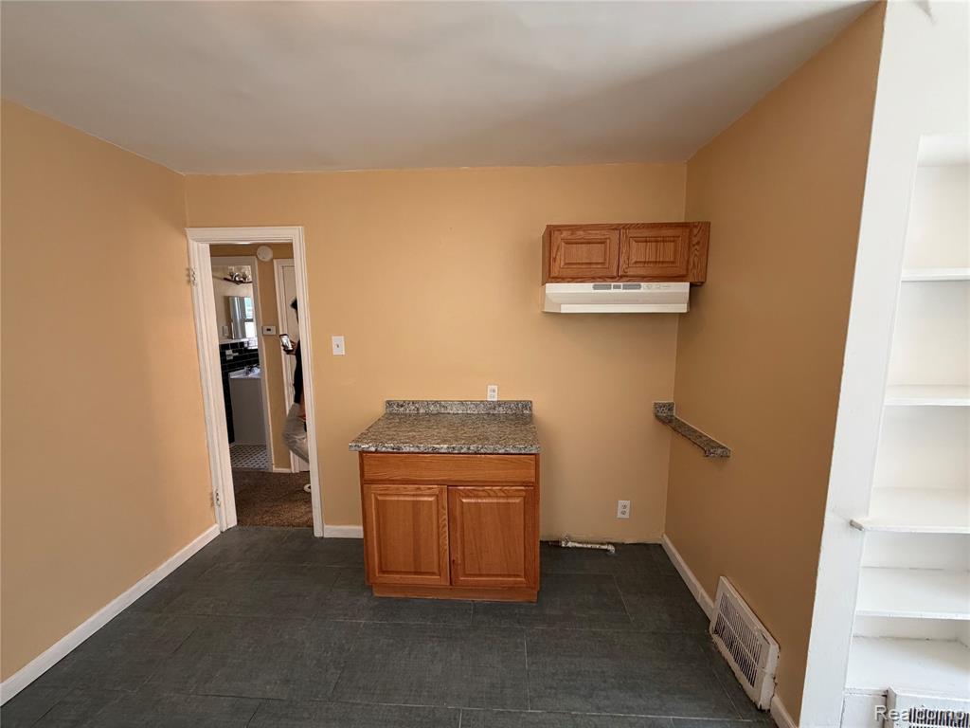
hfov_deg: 102.1
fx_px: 392
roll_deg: +0.3
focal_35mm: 14
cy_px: 364
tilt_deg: -7.8
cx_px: 485
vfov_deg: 85.7
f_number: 2.2
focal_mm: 2.22
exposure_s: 1/121
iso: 200
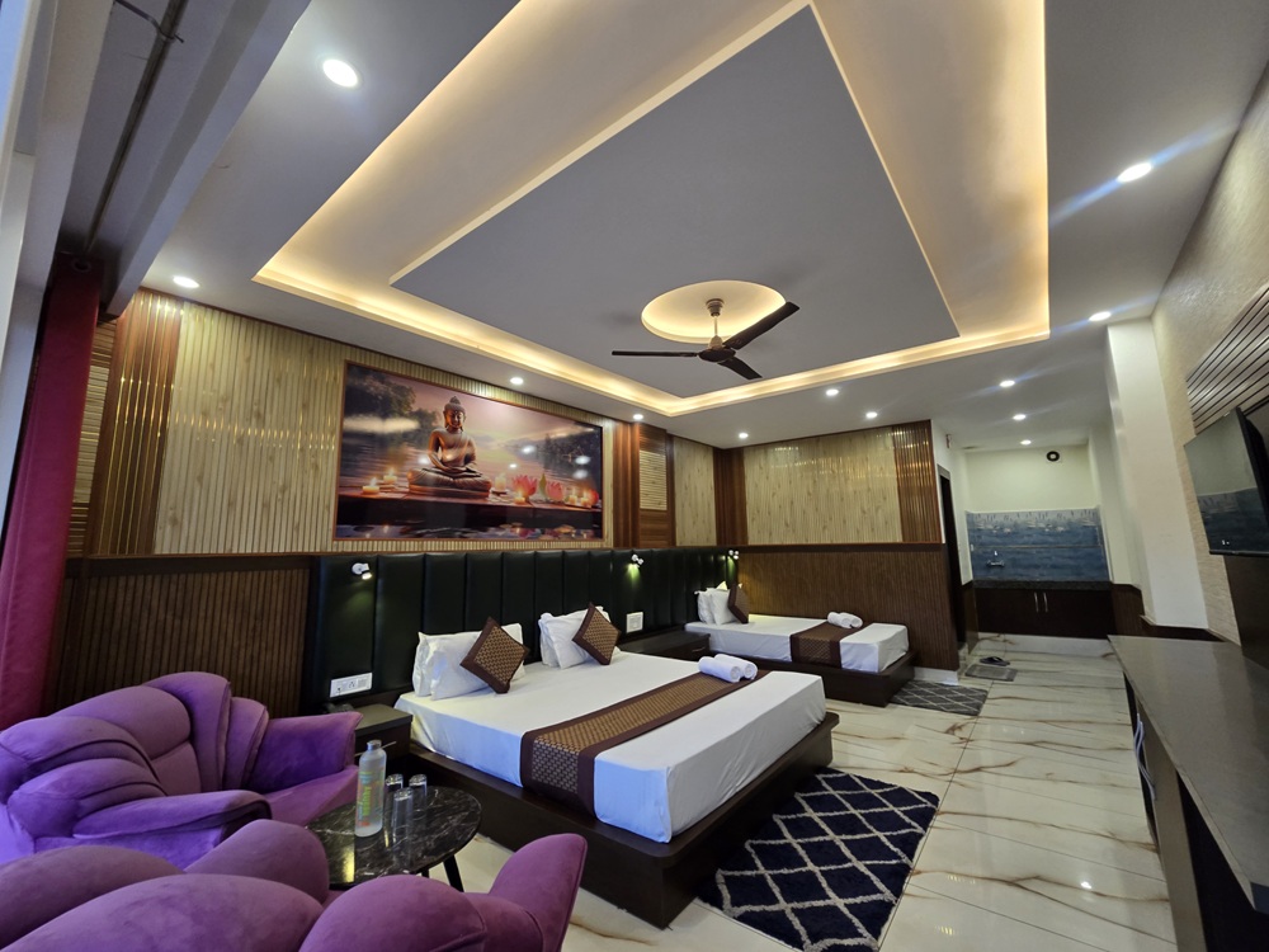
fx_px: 477
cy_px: 476
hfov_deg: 106.2
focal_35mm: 13
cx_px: 634
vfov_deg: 89.9
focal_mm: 2.2
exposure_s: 1/50
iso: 160
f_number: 2.2
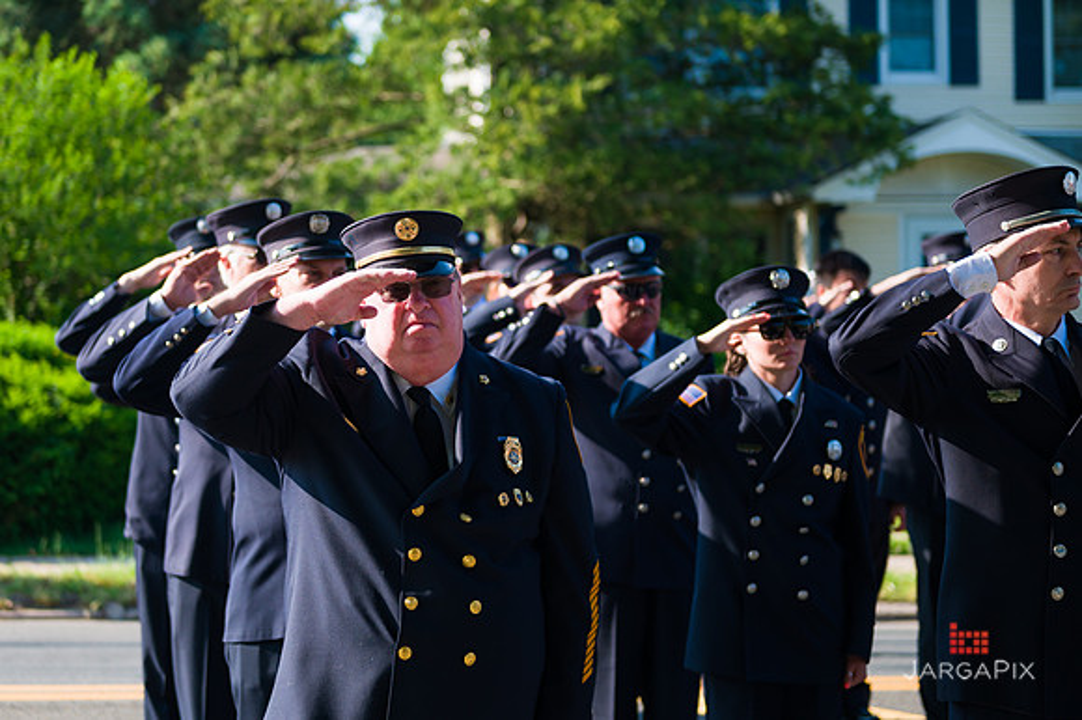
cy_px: 269
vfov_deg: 17.5
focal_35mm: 78
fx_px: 2331
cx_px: 405
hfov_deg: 26.0
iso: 200
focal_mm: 62
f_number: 3.2
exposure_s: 1/2000
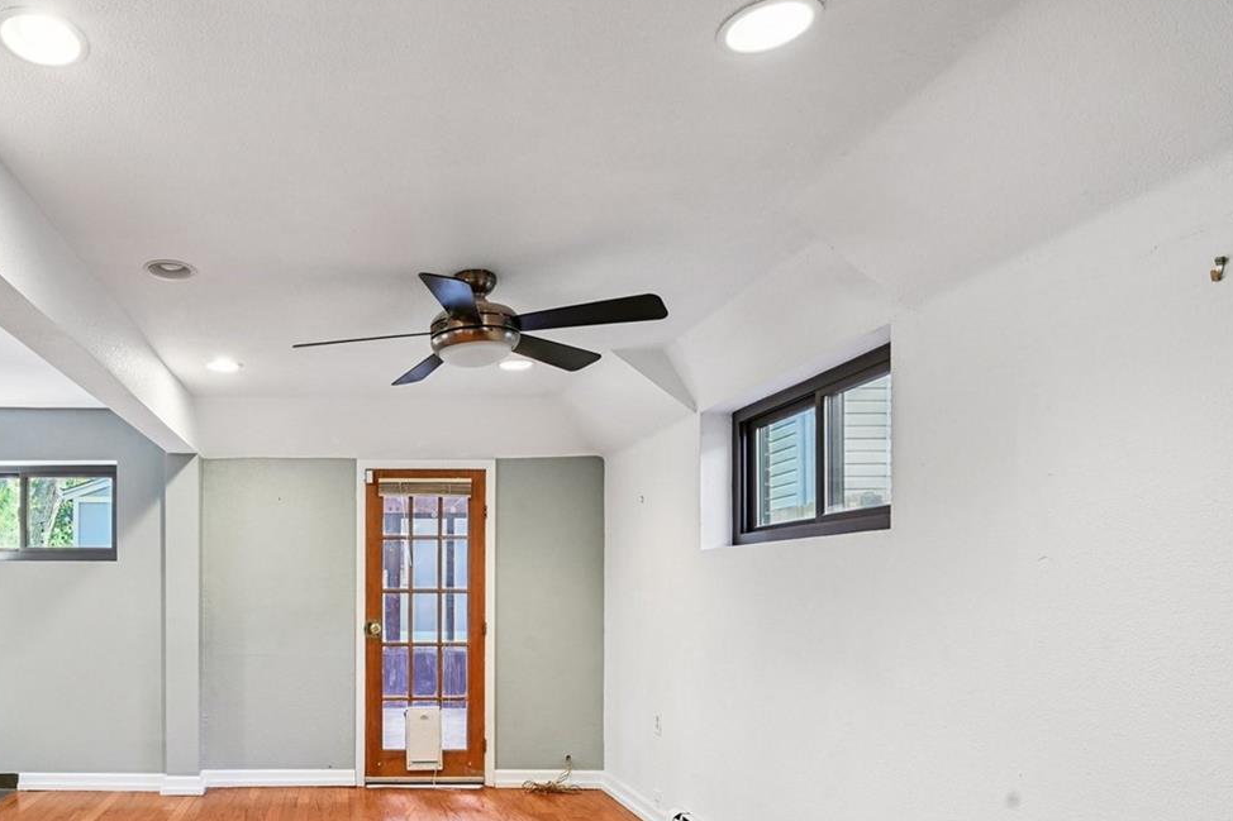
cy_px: 615
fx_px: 788
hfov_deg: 71.6
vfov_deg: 52.7
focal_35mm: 23
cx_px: 329
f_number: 10
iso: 400
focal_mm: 14
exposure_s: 1/6
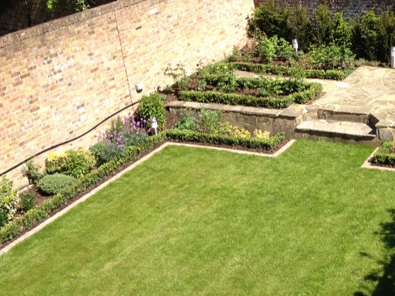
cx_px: 352
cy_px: 162
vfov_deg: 22.9
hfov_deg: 29.1
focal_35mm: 64
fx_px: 730
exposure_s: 1/951
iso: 64
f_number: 2.4
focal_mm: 4.28
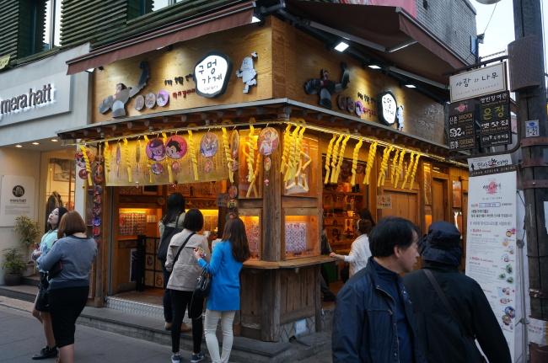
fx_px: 456
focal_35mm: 30
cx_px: 274
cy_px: 182
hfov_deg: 62.0
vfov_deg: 43.5
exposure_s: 1/160
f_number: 4
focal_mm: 20
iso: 500
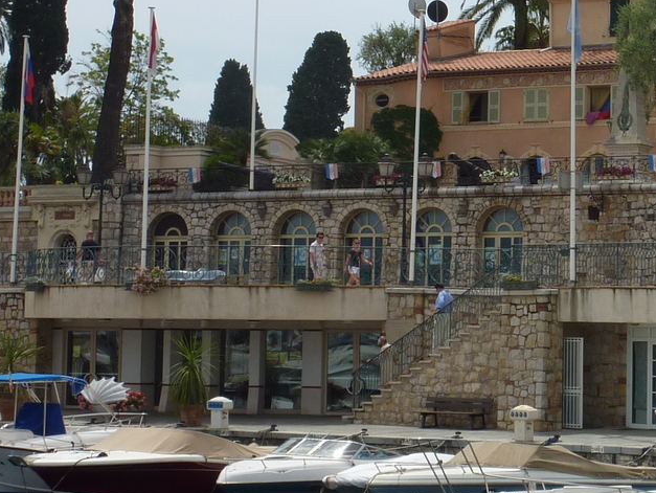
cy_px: 205
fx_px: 1934
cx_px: 662
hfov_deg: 18.7
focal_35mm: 102
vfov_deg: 14.5
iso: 80
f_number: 5.6
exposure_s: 1/640
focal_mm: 6.5
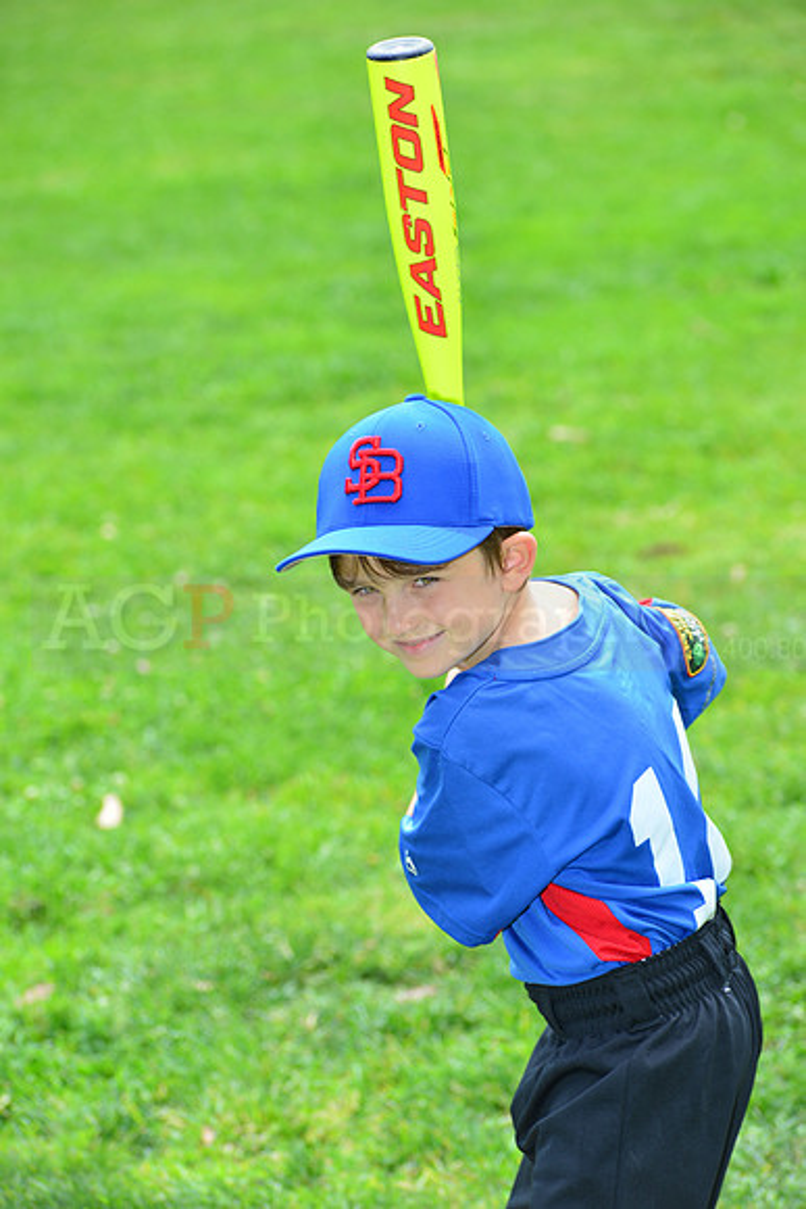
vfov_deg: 14.2
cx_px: 403
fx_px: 4866
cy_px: 604
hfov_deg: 9.5
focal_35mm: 145
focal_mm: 145
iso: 200
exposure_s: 1/200
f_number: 8
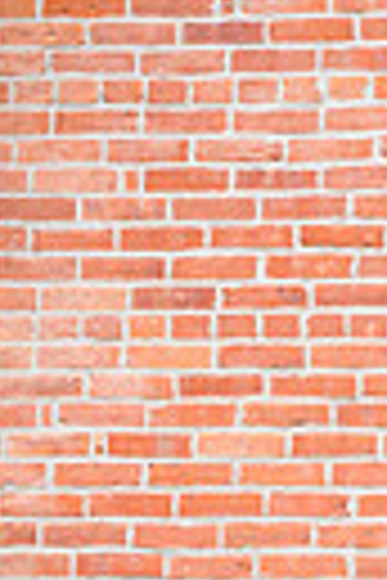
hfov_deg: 7.7
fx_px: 2822
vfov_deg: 11.6
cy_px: 611
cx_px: 526
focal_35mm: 175
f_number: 2.8
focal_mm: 50
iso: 200
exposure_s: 1/60
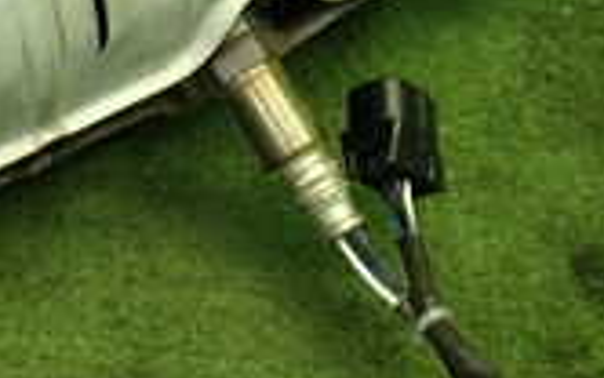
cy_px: 15
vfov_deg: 11.3
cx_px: -80
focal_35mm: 115
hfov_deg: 17.4
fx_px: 1894
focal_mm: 5.4
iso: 200
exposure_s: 1/50
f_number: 2.3
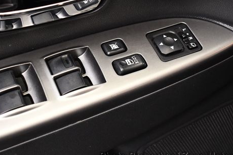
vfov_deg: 19.1
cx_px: 93
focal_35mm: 71
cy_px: 57
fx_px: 459
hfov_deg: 28.4
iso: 3600
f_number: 4.5
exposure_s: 1/60
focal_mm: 34
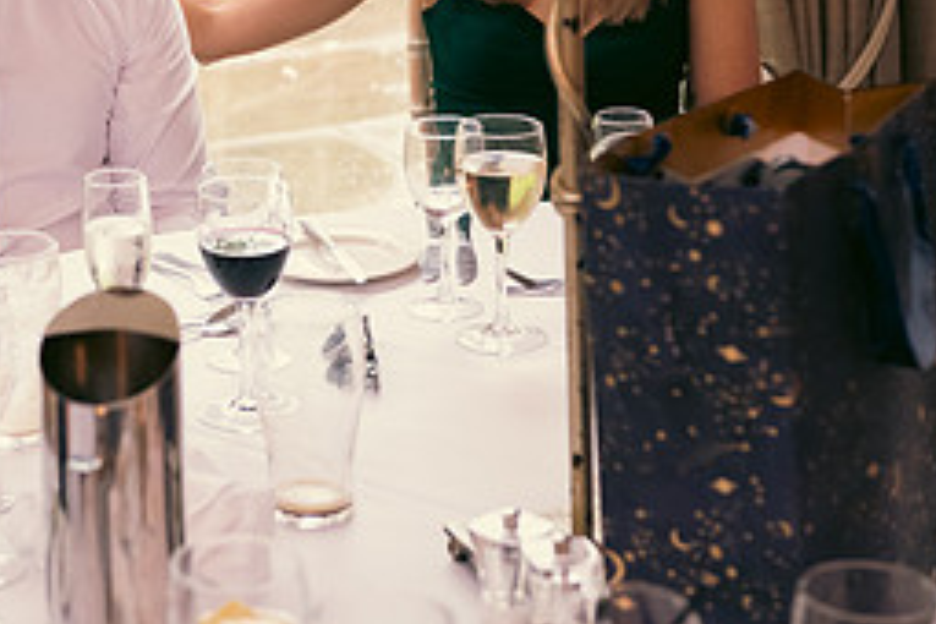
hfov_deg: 18.6
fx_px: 2834
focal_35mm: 109
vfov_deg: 12.4
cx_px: 228
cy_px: 20
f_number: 3.5
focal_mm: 48
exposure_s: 1/160
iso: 1000
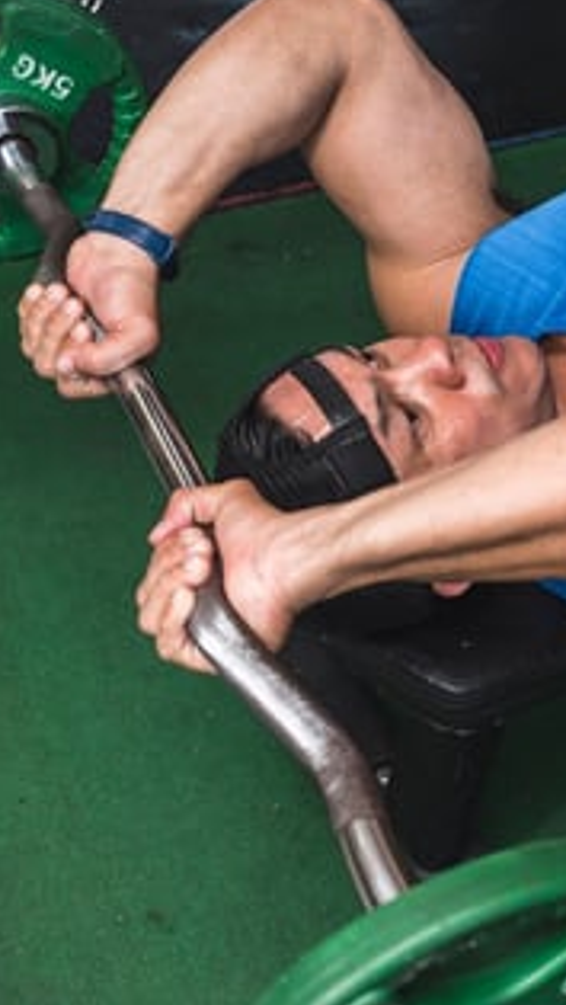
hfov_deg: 20.9
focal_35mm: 56
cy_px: 496
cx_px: 531
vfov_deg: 37.2
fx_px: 1492
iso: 200
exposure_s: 1/160
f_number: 4.5
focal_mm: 35
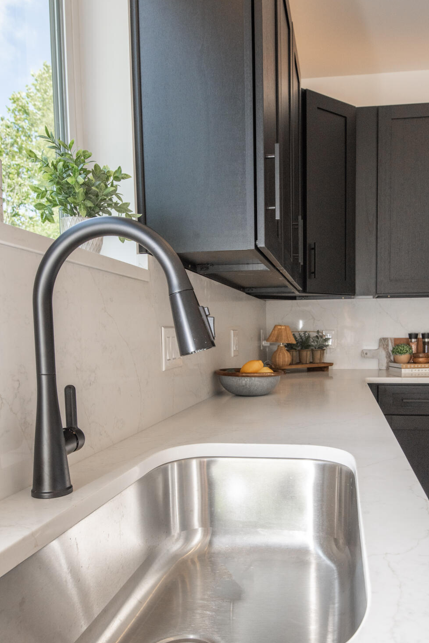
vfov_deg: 61.3
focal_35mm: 30
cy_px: 391
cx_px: 271
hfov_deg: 43.2
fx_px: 536
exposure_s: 1/250
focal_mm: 22
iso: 400
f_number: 9
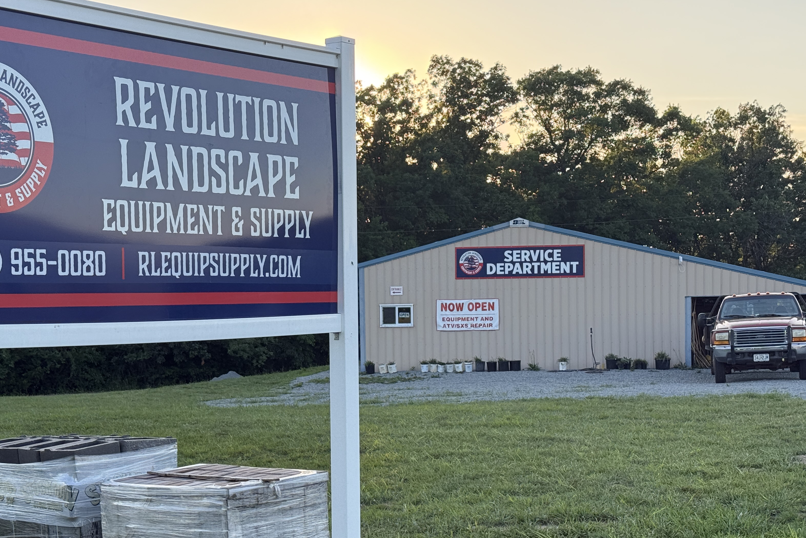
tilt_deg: -2.7
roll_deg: +1.5
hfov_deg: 31.4
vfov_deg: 21.2
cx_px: 340
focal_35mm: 64
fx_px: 1433
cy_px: 363
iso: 100
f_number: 1.78
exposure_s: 1/786
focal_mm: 6.76
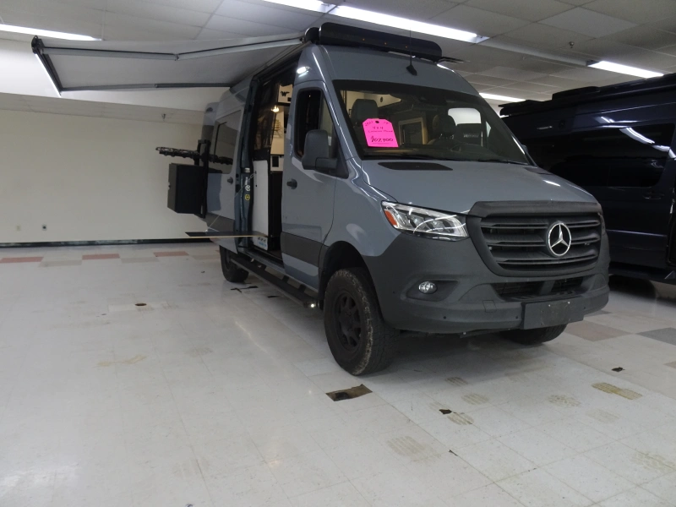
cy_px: 254
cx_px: 338
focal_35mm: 24
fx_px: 469
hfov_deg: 71.6
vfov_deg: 56.8
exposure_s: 1/30
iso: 160
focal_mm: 4.1
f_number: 3.5
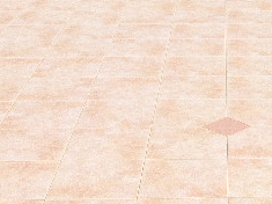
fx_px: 935
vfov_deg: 11.8
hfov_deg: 16.3
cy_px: -118
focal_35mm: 119
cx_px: 257
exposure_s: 1/3352
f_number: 2.8
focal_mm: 3.85
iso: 80
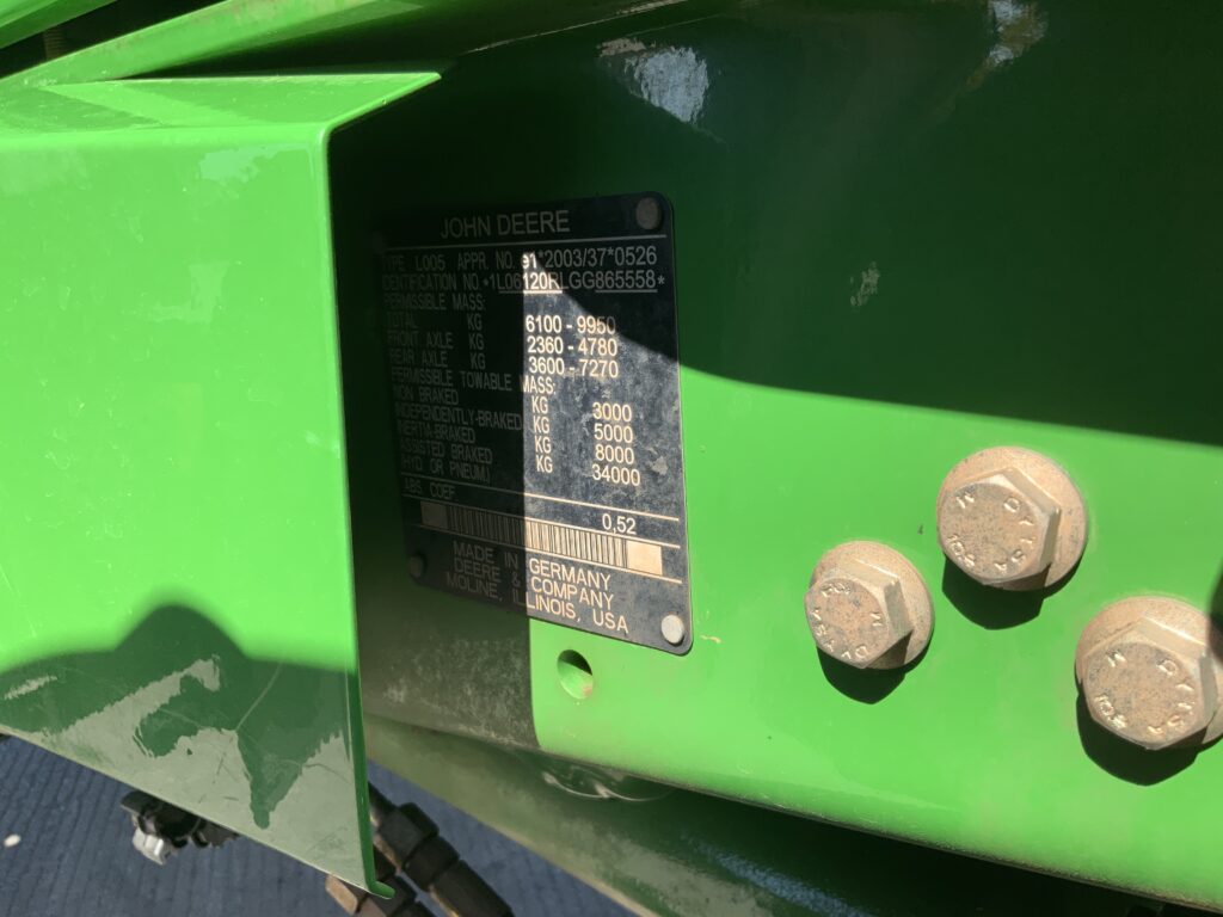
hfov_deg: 61.7
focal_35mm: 29
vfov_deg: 48.2
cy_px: 458
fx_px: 1025
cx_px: 612
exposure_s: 1/504
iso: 16
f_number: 1.8
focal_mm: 3
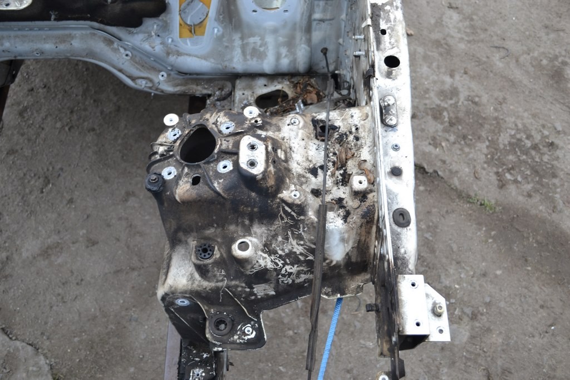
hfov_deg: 53.1
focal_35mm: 36
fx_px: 570
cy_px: 190
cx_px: 285
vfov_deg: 36.9
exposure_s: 1/80
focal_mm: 24
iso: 400
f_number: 4.5
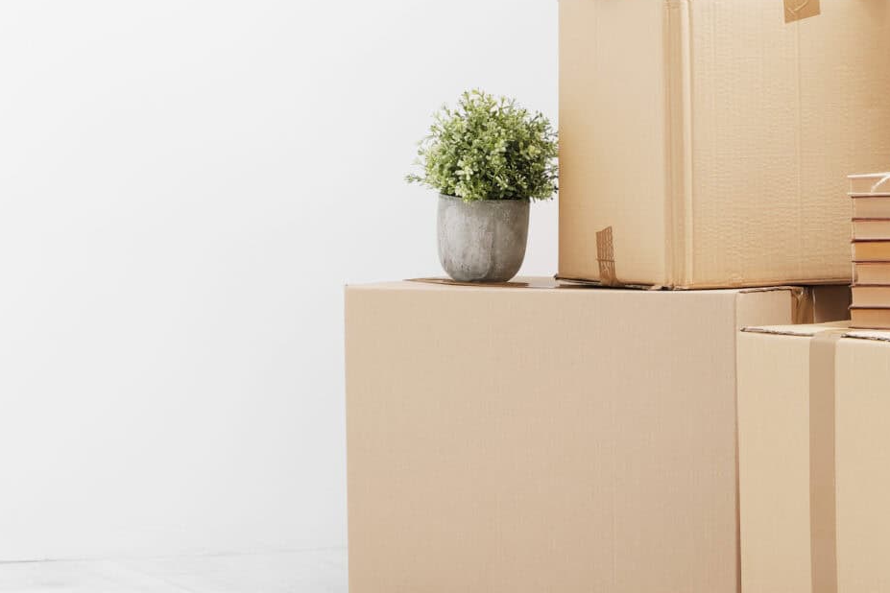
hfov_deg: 11.9
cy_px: 109
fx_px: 4252
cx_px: 579
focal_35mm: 172
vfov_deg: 8.0
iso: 200
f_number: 9
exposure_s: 1/3.33
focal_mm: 55
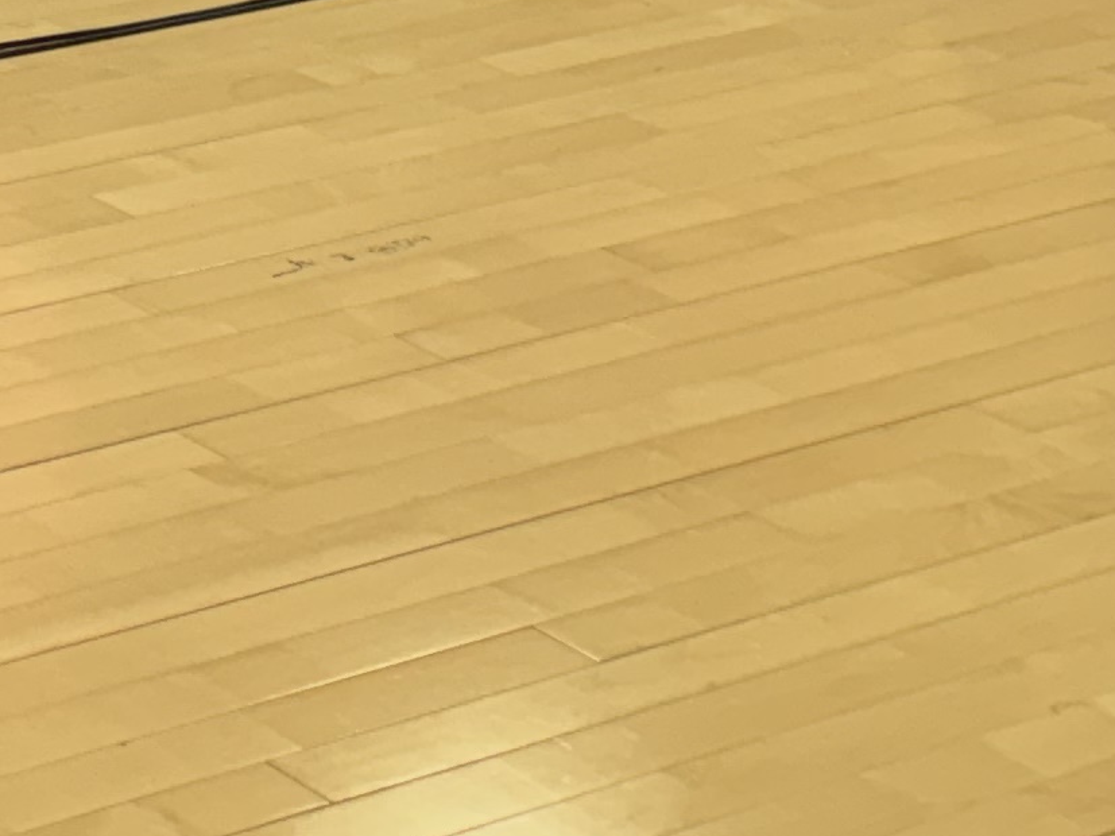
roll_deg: +1.5
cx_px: -1133
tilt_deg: -3.2
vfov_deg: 11.0
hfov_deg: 14.1
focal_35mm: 117
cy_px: -1053
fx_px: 3768
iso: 50
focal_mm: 6.76
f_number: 1.78
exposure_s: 1/128
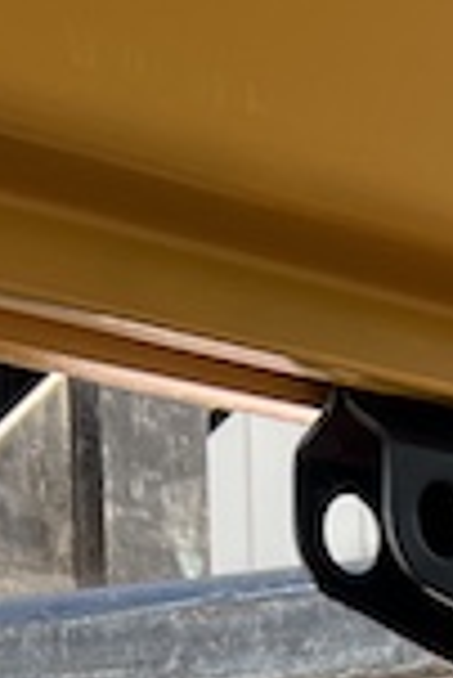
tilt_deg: -13.4
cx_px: 686
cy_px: 1697
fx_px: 2693
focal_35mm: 143
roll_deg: -0.2
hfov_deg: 9.3
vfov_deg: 11.5
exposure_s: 1/320
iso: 50
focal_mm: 5.7
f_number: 1.5
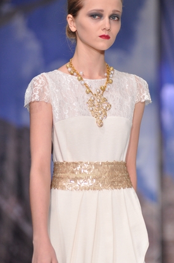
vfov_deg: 8.7
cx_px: 105
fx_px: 1712
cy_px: 119
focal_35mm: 236
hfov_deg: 5.8
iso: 800
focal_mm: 125
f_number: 3.2
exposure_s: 1/250
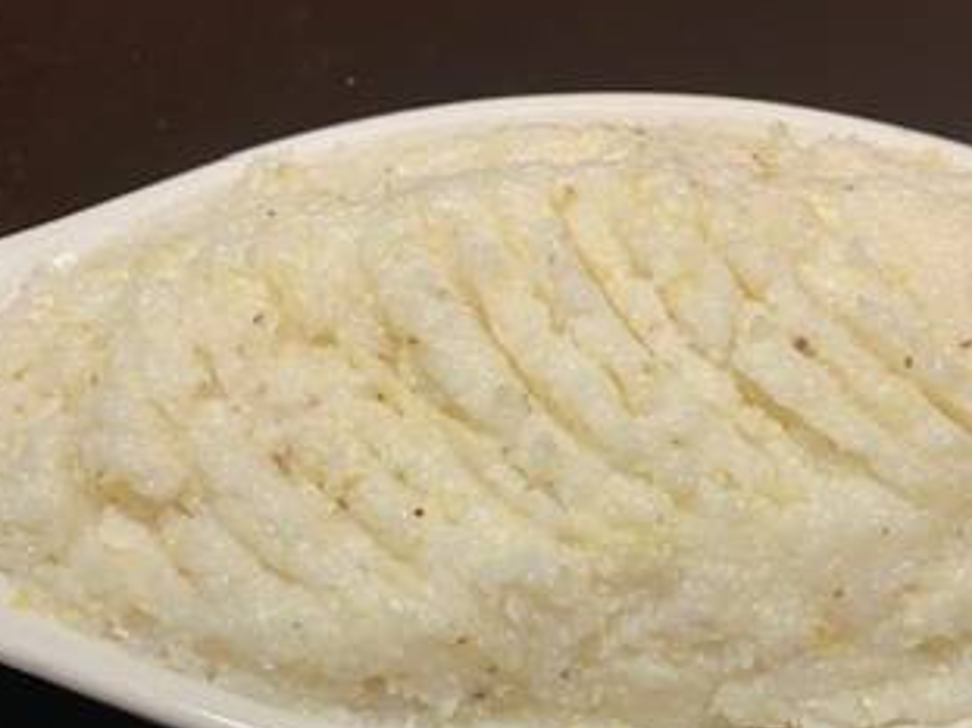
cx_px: 595
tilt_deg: -62.6
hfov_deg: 38.7
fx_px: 1375
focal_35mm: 49
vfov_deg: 29.4
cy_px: 506
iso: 80
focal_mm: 4.25
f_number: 1.8
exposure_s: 1/60
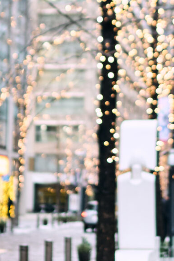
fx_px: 1116
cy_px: 44
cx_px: 150
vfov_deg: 13.3
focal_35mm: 154
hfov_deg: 8.9
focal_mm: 35
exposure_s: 1/400
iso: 320
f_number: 1.4
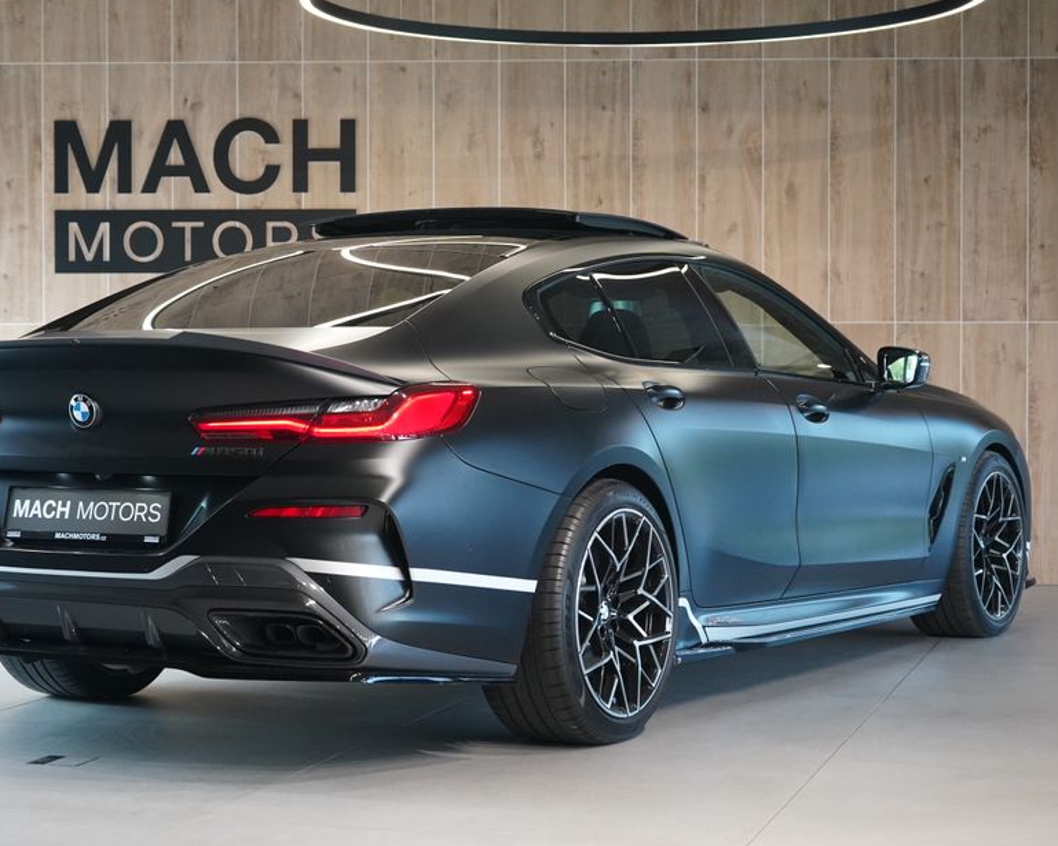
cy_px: 437
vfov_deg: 20.4
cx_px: 455
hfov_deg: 25.4
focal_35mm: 75
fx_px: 2348
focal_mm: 60
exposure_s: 1/160
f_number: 5
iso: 5000
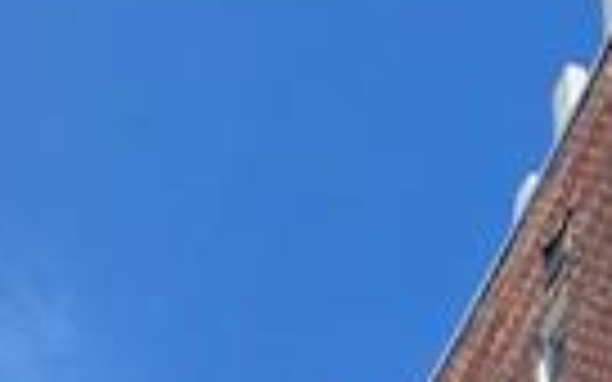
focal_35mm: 183
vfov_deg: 6.2
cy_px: 1375
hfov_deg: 8.8
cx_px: 1984
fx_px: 3052
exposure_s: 1/3067
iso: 80
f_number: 1.8
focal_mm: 5.4
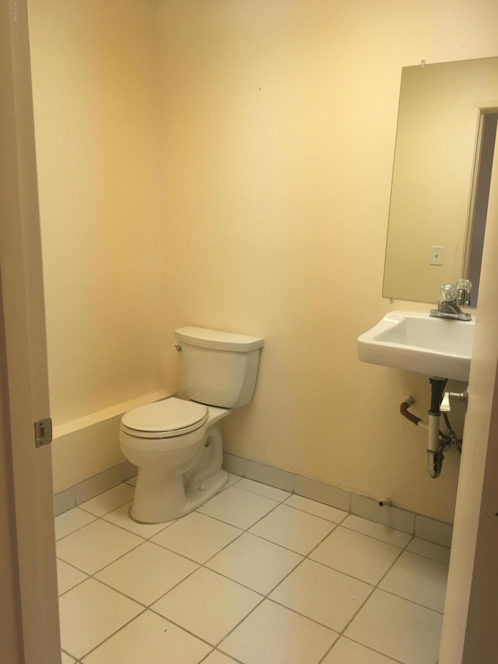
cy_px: 332
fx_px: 556
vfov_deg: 61.7
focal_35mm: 29
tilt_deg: -12.2
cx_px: 249
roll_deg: -1.3
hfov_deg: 48.2
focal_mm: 4.15
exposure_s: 1/33
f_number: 2.2
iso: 25
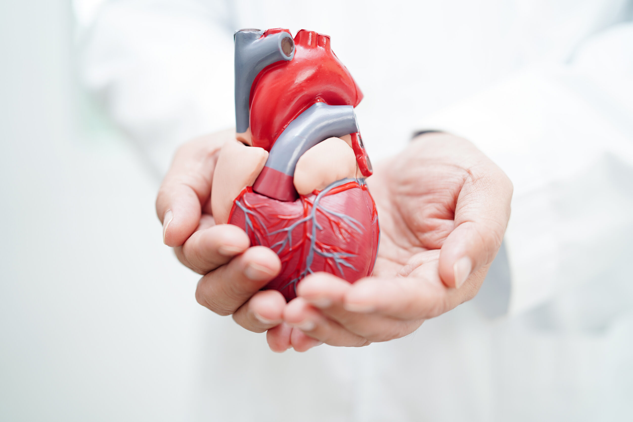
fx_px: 879
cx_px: 316
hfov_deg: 39.6
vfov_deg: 27.0
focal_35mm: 50
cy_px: 211
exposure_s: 1/100
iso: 100
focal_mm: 50
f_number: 1.6
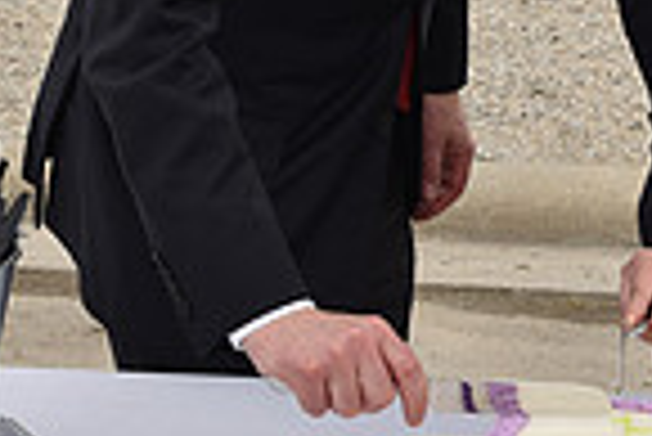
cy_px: -16
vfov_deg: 9.7
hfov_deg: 14.2
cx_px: 755
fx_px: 2538
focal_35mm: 140
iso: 100
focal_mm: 35
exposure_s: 1/200
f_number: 9
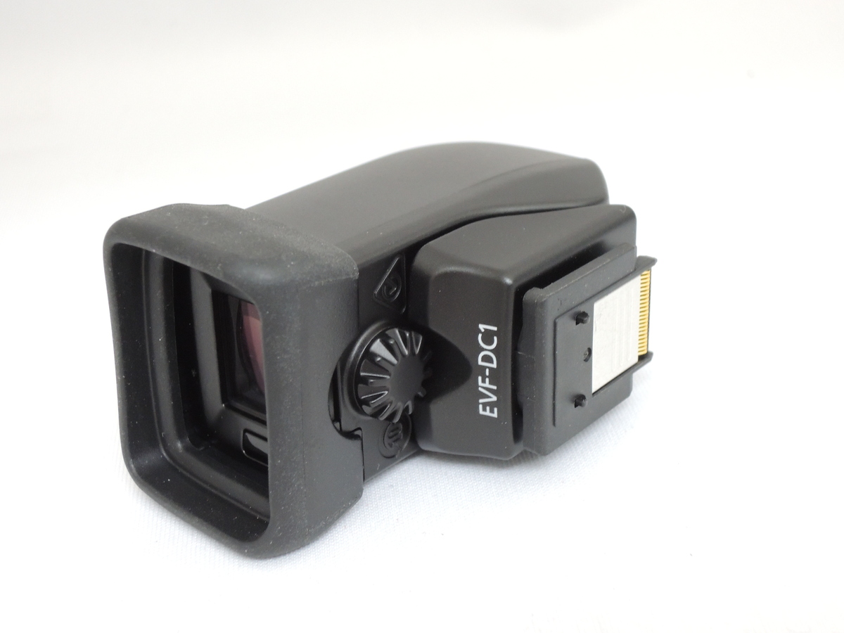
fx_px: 1512
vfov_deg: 23.7
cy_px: 316
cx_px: 422
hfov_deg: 31.2
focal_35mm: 62
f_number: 4.2
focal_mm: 11.1
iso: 500
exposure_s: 1/15
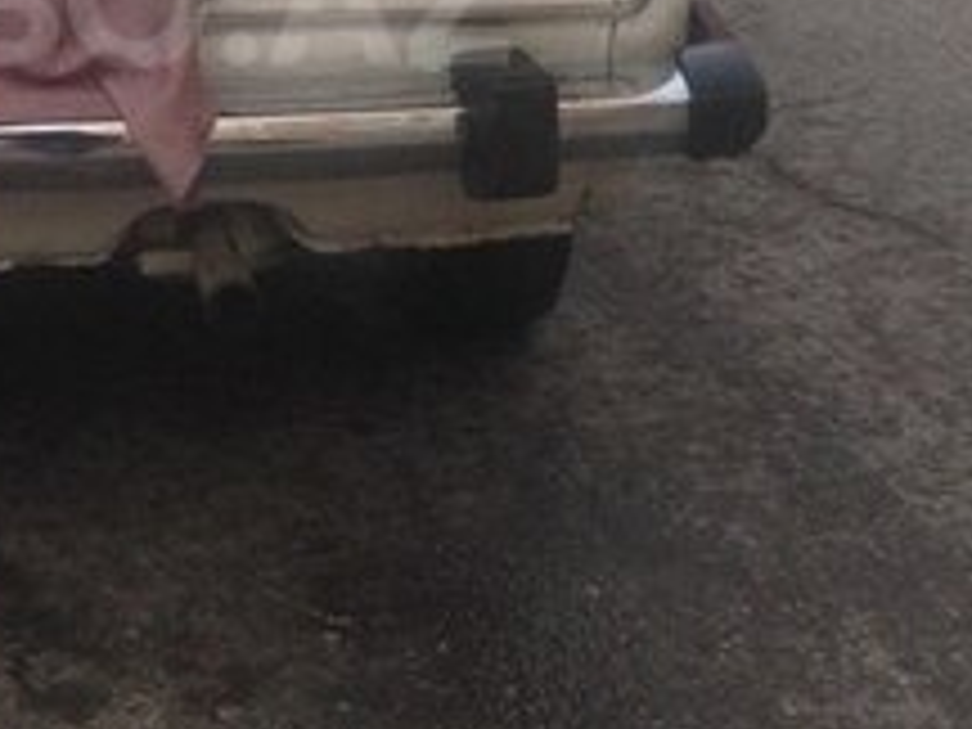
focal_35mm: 101
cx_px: 50
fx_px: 2836
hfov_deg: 19.0
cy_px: -2
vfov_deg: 14.4
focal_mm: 4.12
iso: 80
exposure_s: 1/120
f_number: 2.4
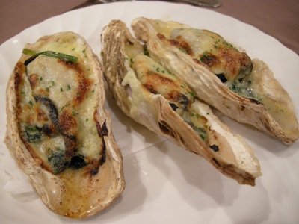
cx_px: 150
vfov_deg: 40.7
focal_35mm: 35
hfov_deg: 52.6
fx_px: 302
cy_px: 112
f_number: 2.7
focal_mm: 7.5
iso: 400
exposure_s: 1/12.2
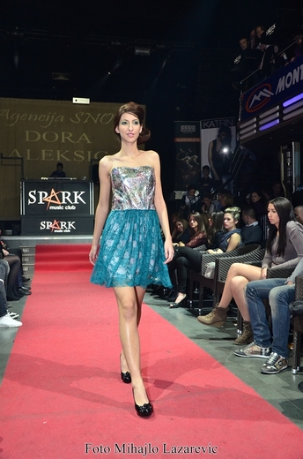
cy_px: 230
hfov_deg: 35.3
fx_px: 476
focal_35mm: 38
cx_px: 152
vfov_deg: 51.4
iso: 800
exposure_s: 1/100
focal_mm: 25
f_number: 4
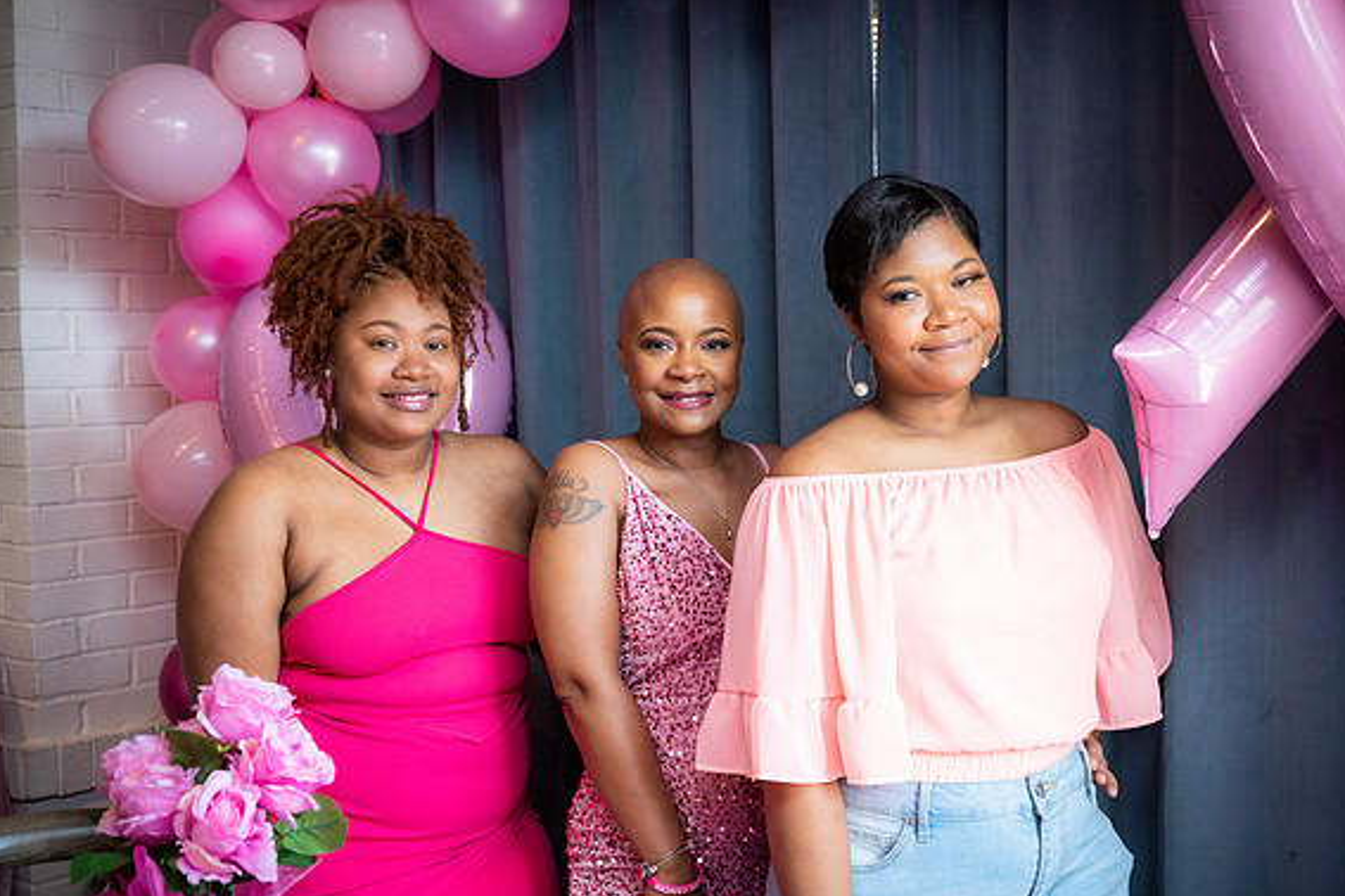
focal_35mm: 46
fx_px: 1718
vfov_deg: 29.2
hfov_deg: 42.7
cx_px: 681
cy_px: 450
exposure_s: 1/200
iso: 1600
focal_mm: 45
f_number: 4.5
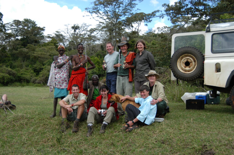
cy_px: 78
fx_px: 292
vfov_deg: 29.8
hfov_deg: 43.6
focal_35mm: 45
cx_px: 117
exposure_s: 1/800
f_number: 3.8
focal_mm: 30
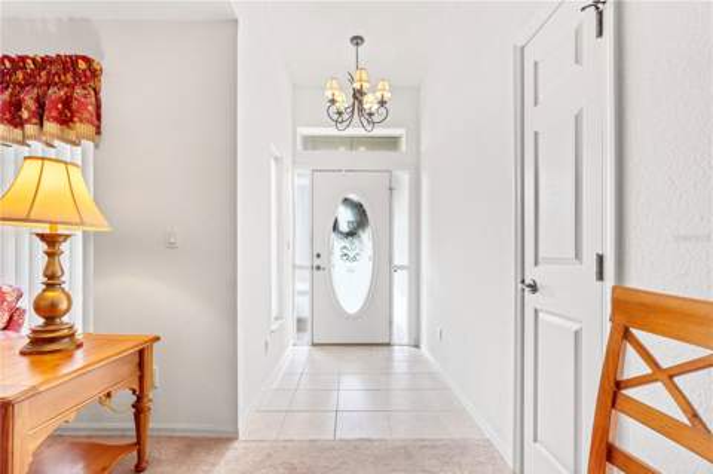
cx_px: 356
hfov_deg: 100.4
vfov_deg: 77.2
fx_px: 297
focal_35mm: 15
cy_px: 237
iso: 100
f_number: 8
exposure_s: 1/6
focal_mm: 10
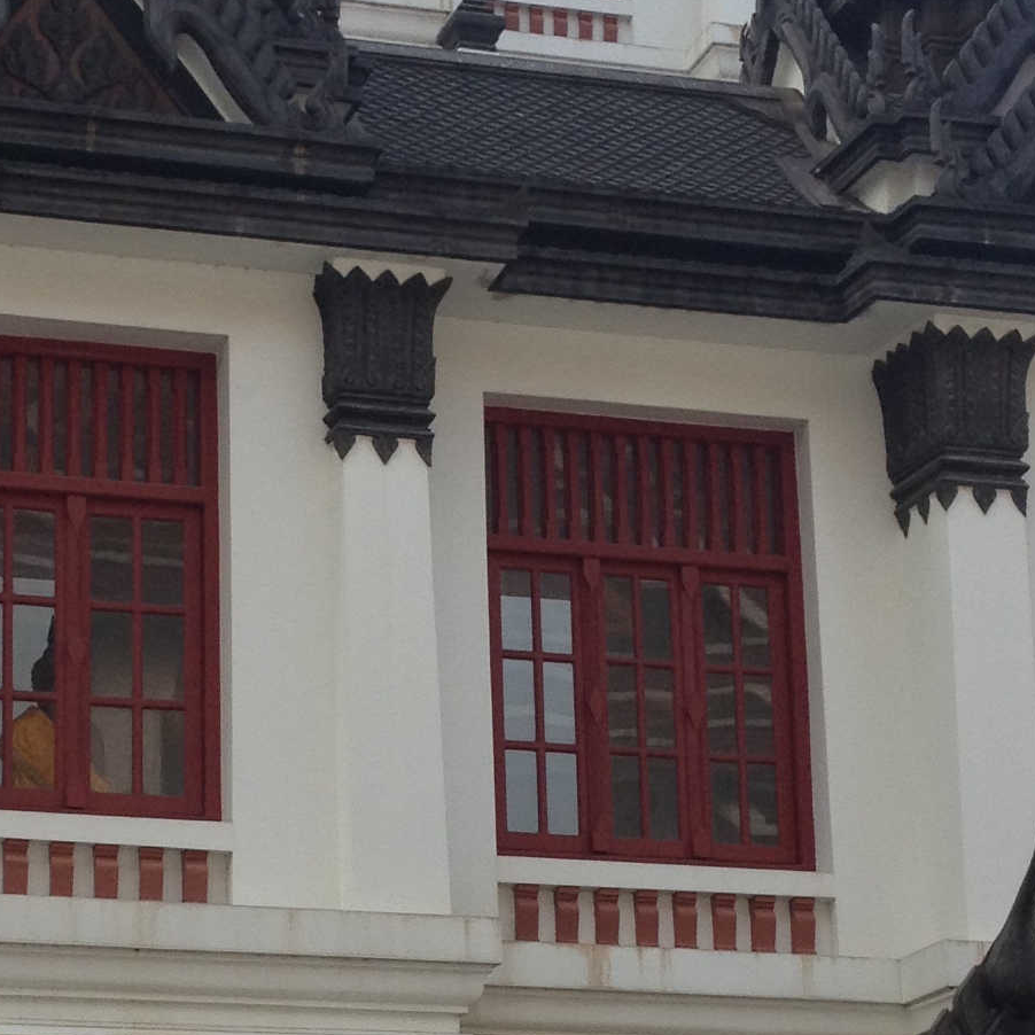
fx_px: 3789
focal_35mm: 112
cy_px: 857
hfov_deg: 15.5
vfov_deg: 15.4
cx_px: 251
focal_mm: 4.28
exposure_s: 1/456
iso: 64
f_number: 2.4
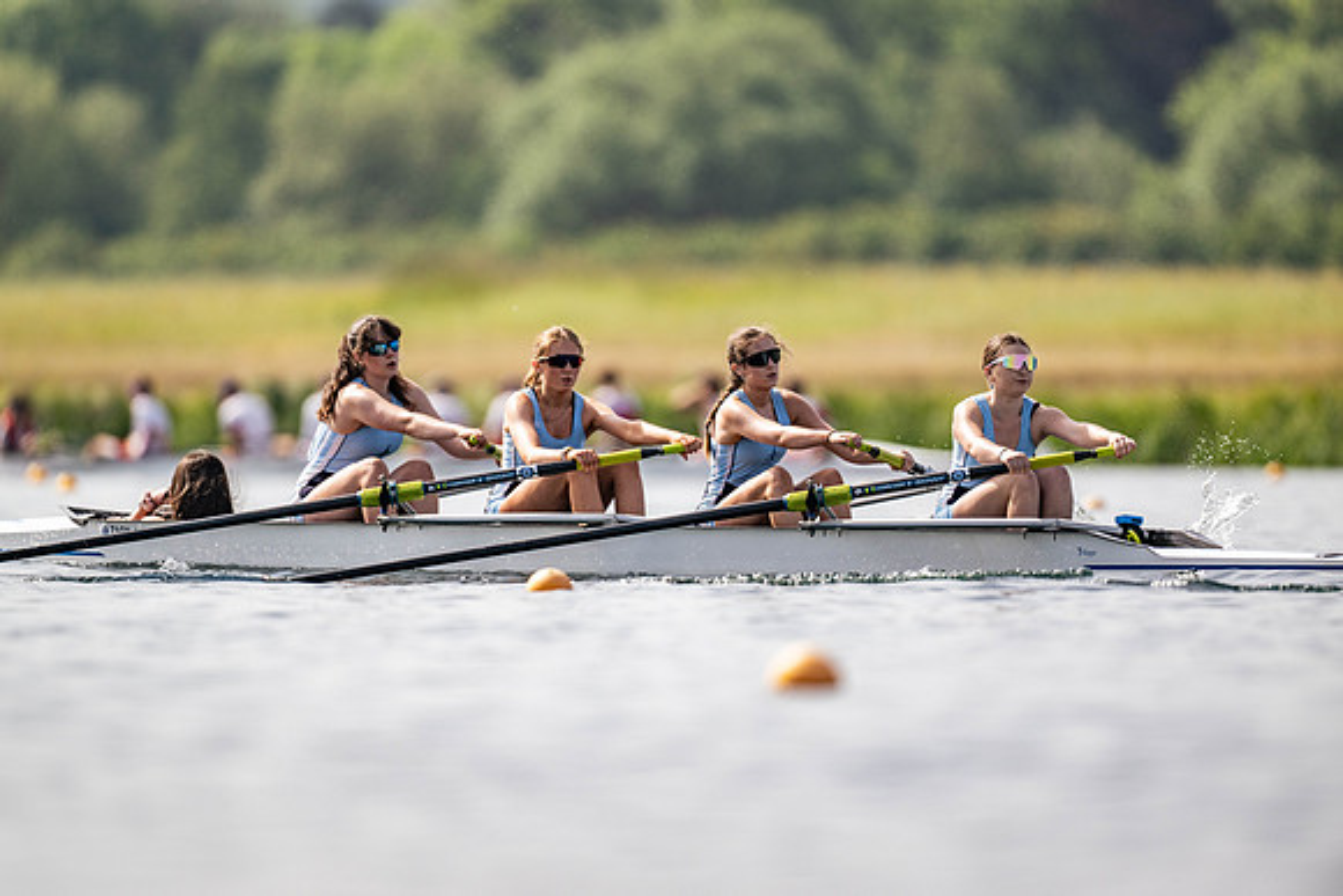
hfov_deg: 3.4
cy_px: 448
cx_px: 672
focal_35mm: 600
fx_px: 22399
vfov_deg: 2.3
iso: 160
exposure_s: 1/2500
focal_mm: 600
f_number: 4
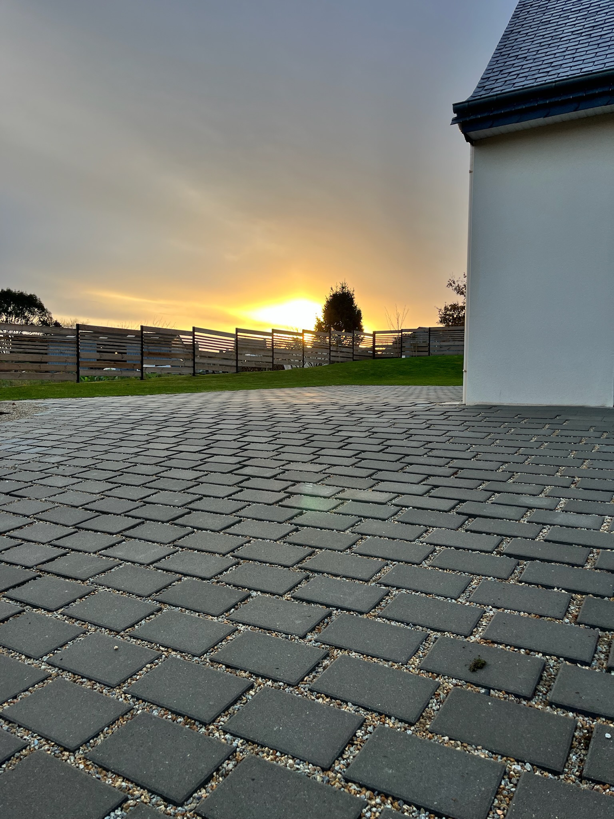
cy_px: 410
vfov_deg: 67.3
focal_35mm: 26
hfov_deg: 53.1
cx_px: 307
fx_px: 615
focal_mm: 5.1
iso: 40
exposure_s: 1/179
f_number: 1.6
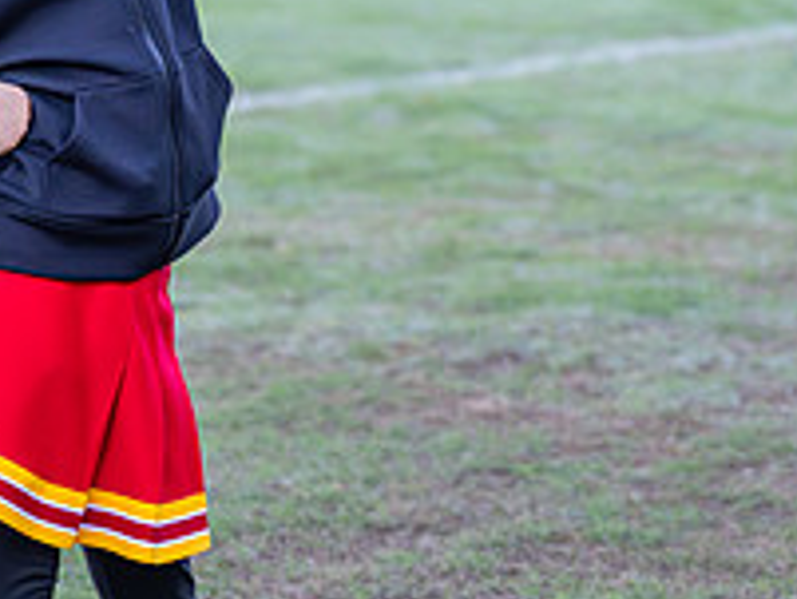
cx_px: 69
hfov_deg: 8.2
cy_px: -47
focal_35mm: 239
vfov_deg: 6.2
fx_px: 5506
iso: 1600
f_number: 2.8
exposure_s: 1/1600
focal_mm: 70
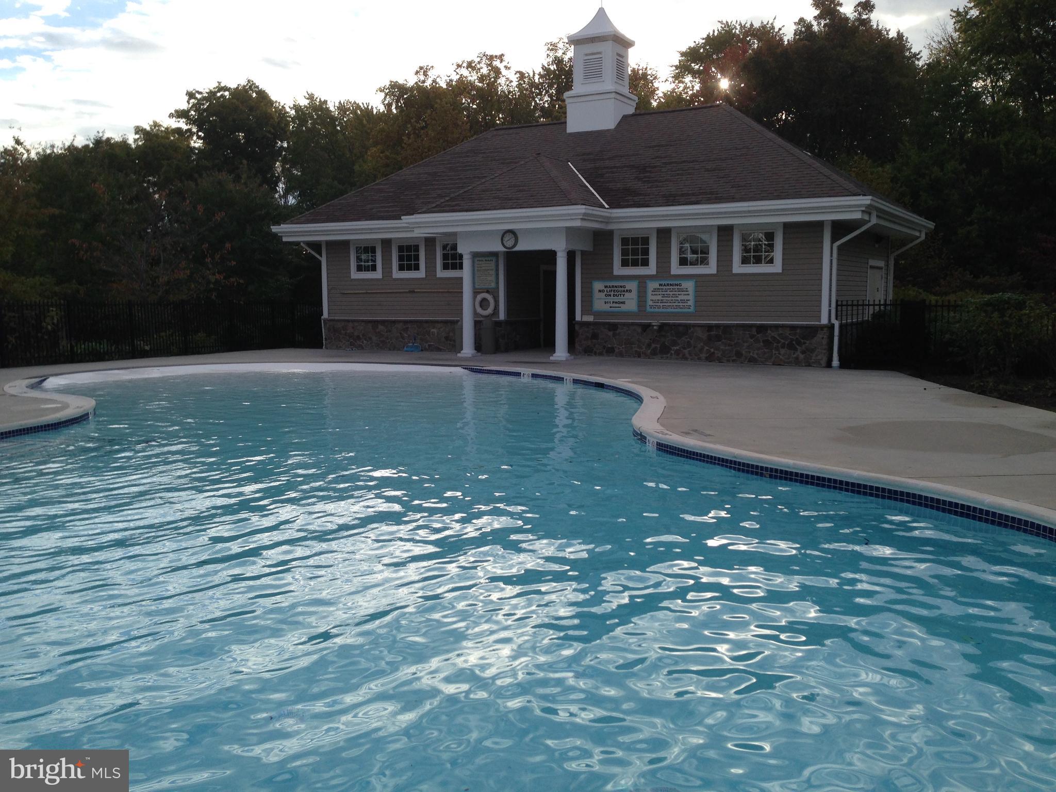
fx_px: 1007
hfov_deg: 55.4
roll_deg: +0.4
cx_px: 528
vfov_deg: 42.9
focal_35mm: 33
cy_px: 396
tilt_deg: -4.6
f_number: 2.4
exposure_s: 1/609
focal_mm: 4.12
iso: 50
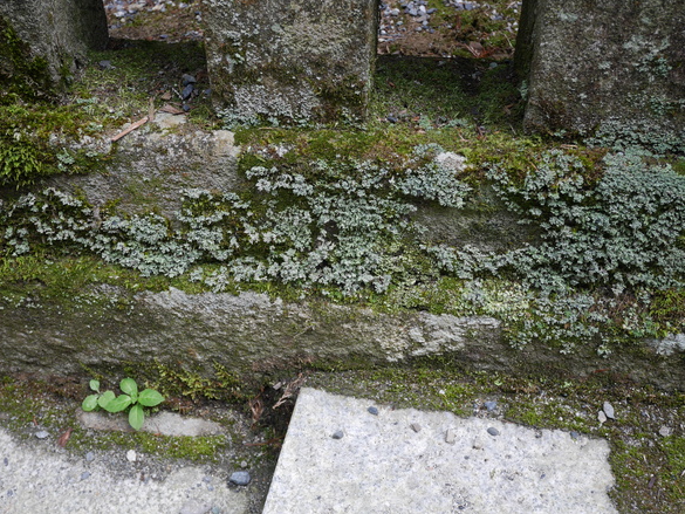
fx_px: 772
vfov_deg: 36.8
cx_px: 335
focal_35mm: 39
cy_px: 251
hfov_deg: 47.9
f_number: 4.3
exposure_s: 1/125
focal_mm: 19
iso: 200
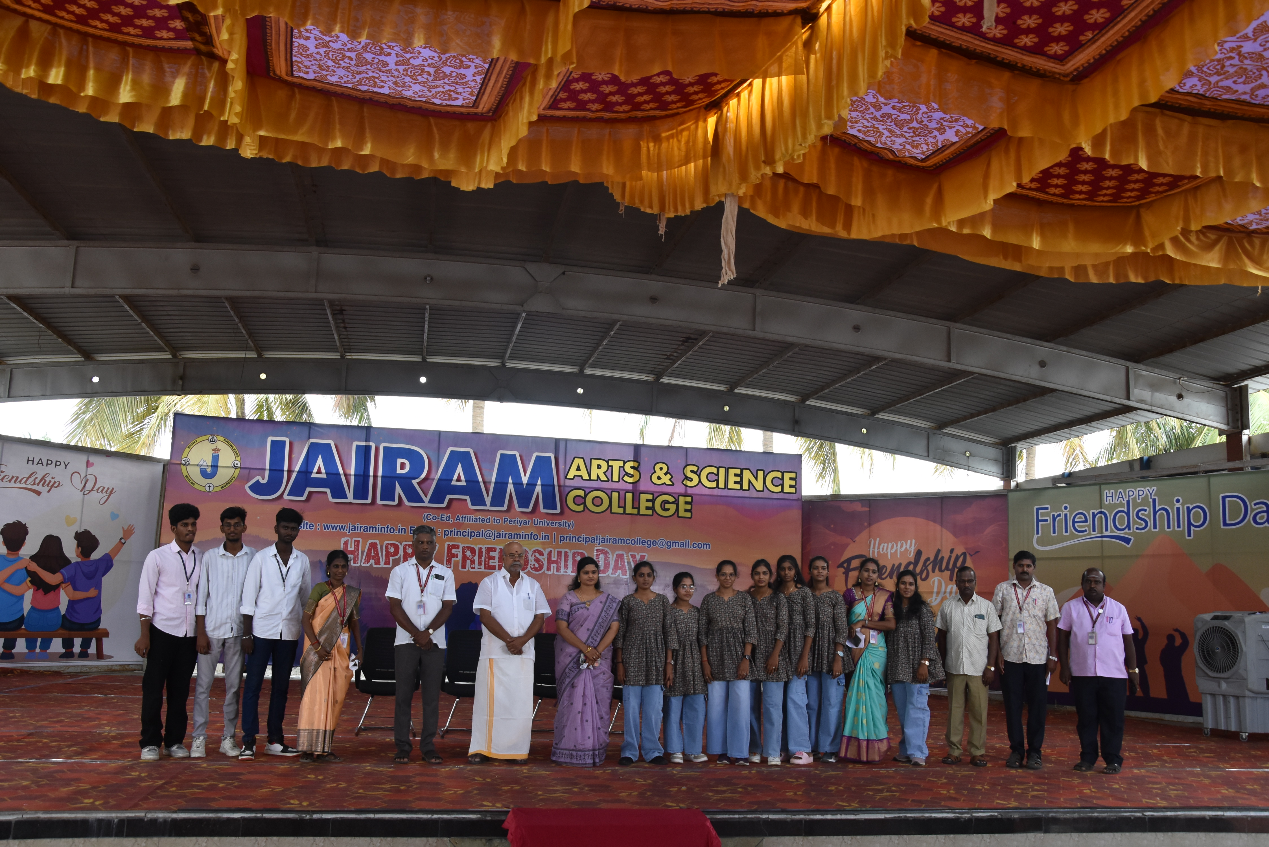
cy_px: 424
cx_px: 634
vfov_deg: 41.7
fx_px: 1111
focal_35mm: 32
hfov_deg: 59.5
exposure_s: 1/200
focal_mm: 21
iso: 800
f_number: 7.1
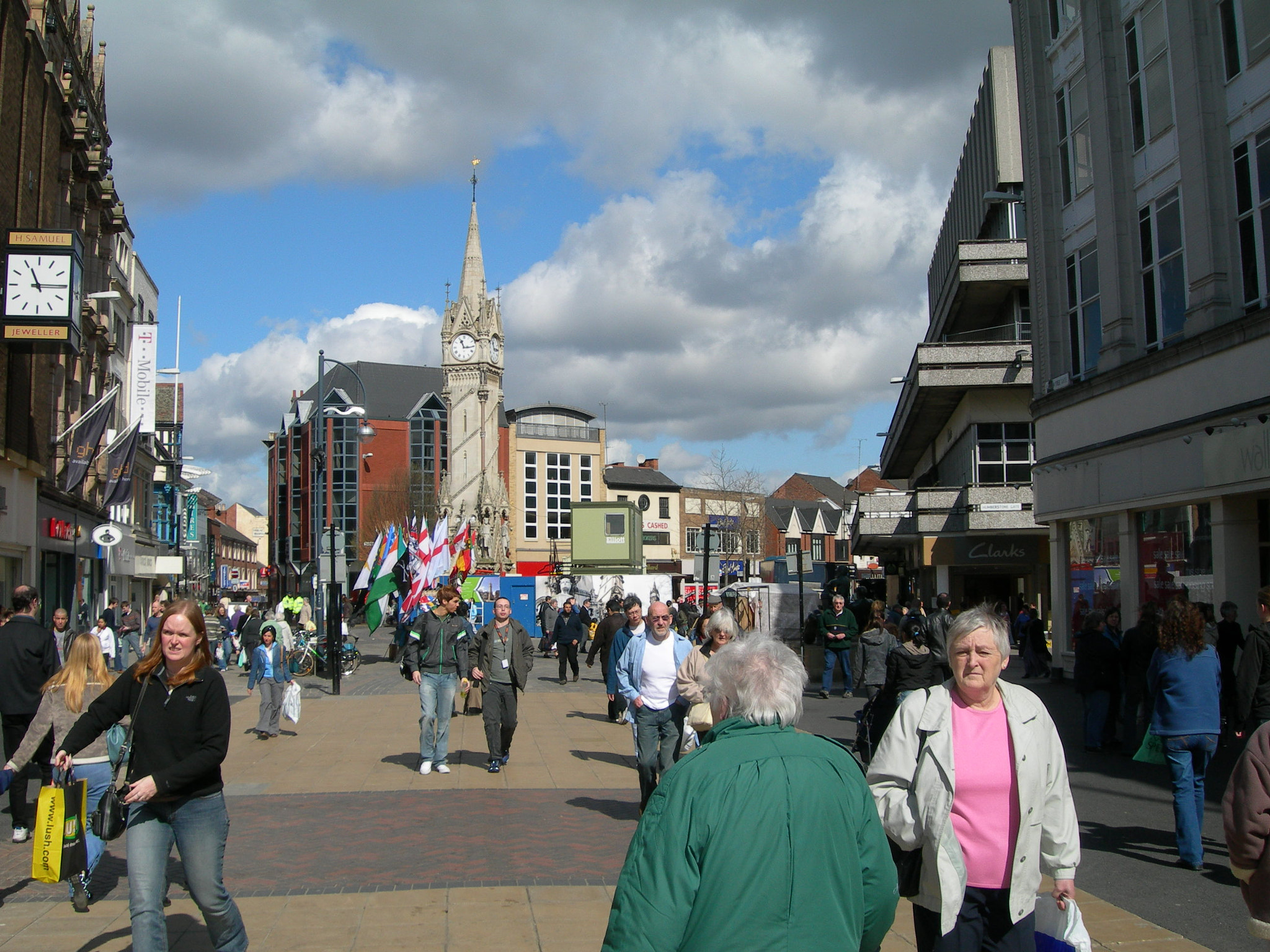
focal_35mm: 38
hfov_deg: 49.0
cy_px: 476
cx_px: 635
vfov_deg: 37.7
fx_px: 1394
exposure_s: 1/762
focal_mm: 7.8
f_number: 4.8
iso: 50
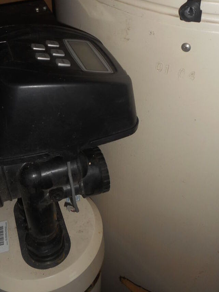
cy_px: 110
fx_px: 329
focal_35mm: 39
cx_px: 94
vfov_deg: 47.4
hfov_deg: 36.8
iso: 80
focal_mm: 4.5
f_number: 3.7
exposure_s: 1/25
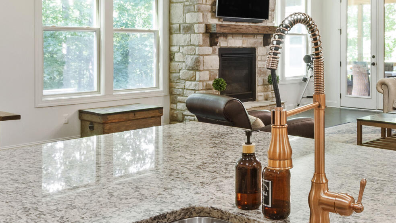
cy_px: 48
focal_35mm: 48
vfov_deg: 24.5
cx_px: 259
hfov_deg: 42.4
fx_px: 504
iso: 100
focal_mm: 10
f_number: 8
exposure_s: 1
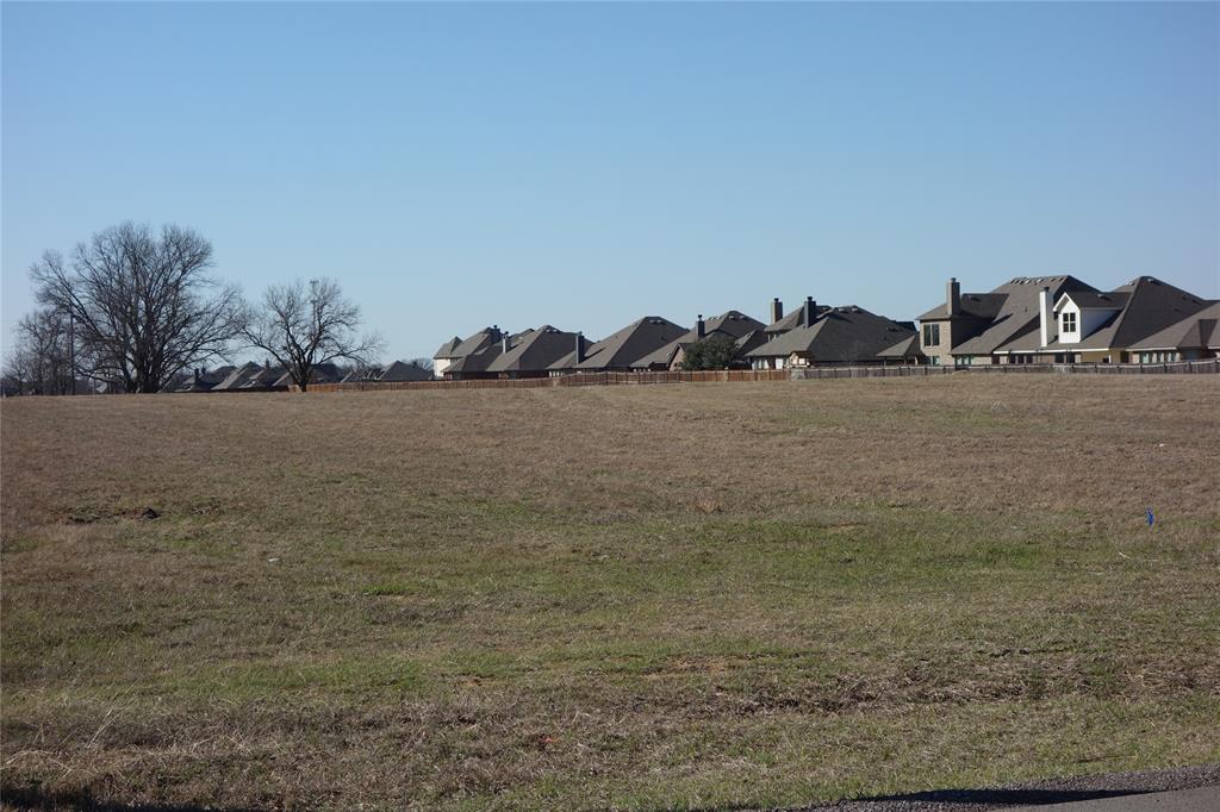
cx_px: 610
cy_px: 406
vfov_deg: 17.7
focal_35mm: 77
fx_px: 2608
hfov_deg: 26.3
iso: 125
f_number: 5.6
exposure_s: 1/800
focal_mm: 28.5
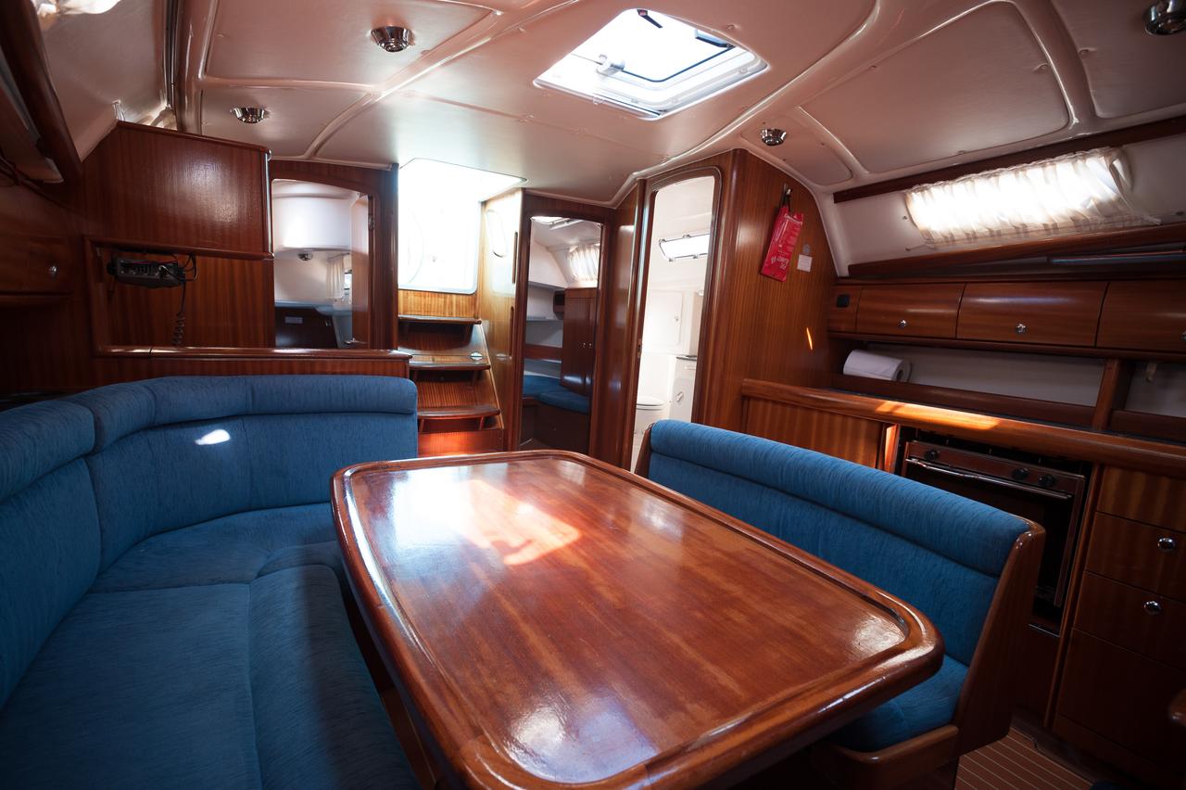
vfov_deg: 70.4
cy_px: 395
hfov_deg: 93.3
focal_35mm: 17
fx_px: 560
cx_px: 593
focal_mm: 17
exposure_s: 1/50
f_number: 8
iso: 800
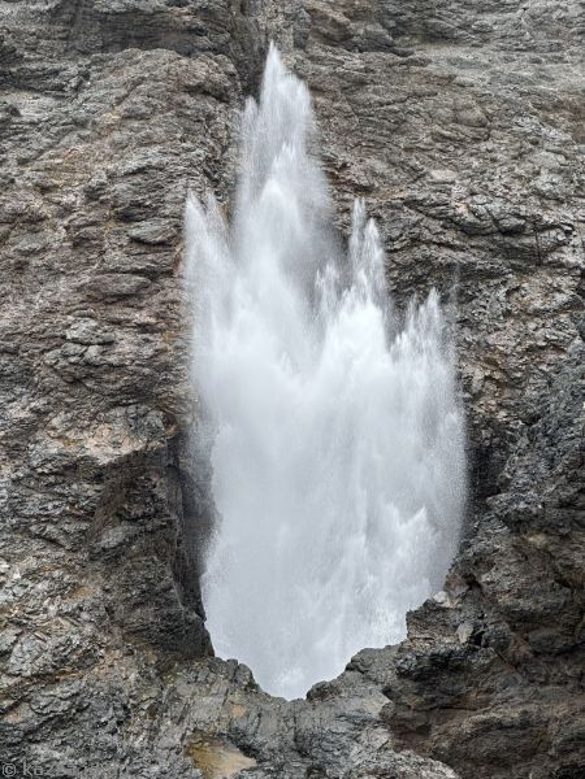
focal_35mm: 77
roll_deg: -1.0
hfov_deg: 19.1
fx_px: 1735
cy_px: 390
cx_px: 292
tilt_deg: -19.5
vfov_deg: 25.3
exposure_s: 1/99
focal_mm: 9
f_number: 2.8
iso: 50
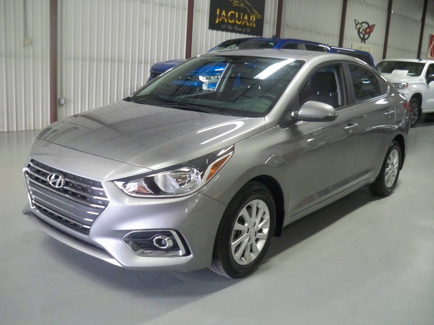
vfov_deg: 40.7
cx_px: 217
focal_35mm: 35
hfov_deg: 52.6
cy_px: 162
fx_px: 439
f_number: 3.1
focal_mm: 6.3
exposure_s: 1/60
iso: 500
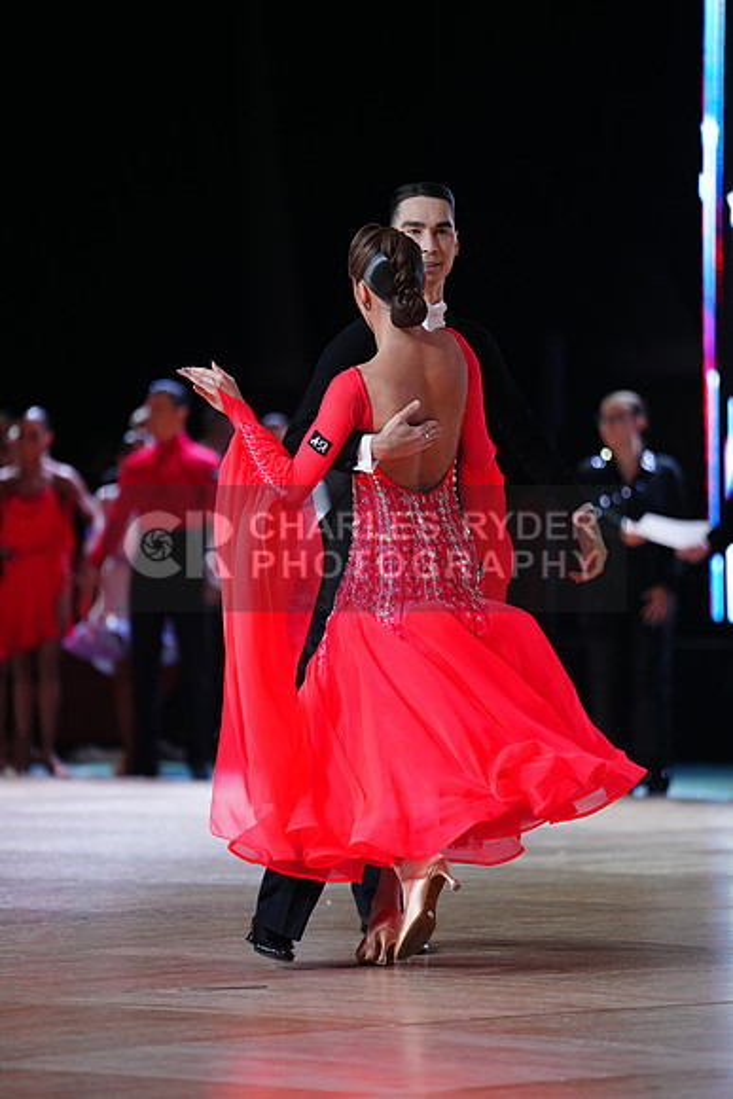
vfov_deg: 10.4
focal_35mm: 197
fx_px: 6013
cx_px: 366
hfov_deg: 7.0
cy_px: 550
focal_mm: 197
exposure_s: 1/500
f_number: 2.8
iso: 800
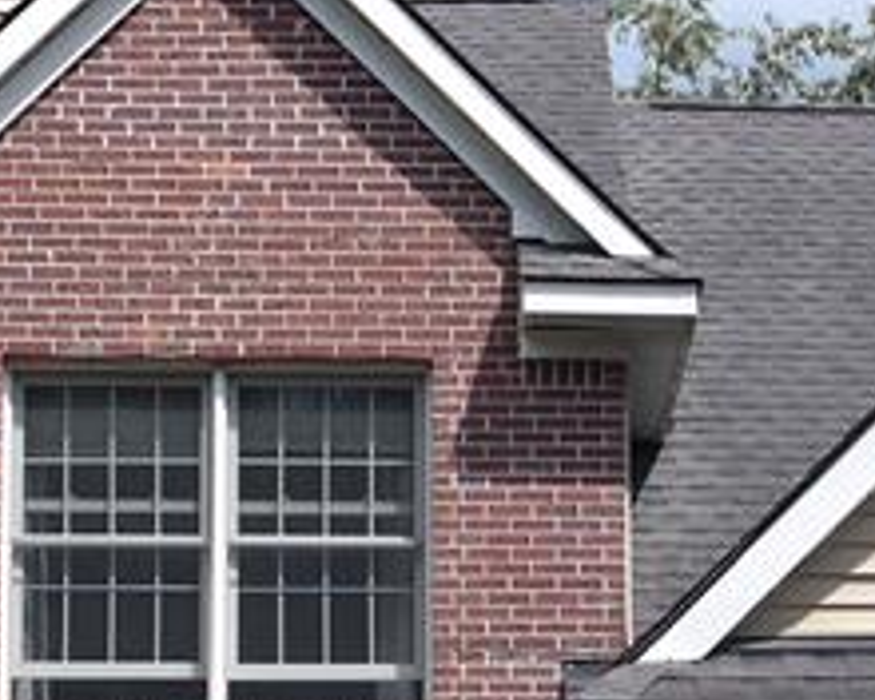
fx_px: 3392
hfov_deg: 14.6
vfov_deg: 11.5
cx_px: 676
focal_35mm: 131
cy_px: 875
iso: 100
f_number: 6.3
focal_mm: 20
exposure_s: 1/250
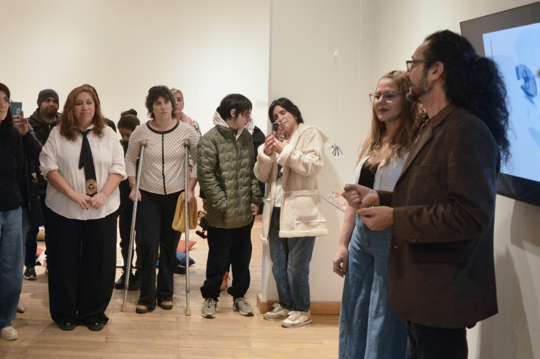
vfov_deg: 29.2
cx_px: 112
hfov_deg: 41.1
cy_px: 160
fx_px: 689
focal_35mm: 46
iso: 1600
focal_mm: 18
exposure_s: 1/50
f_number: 3.5
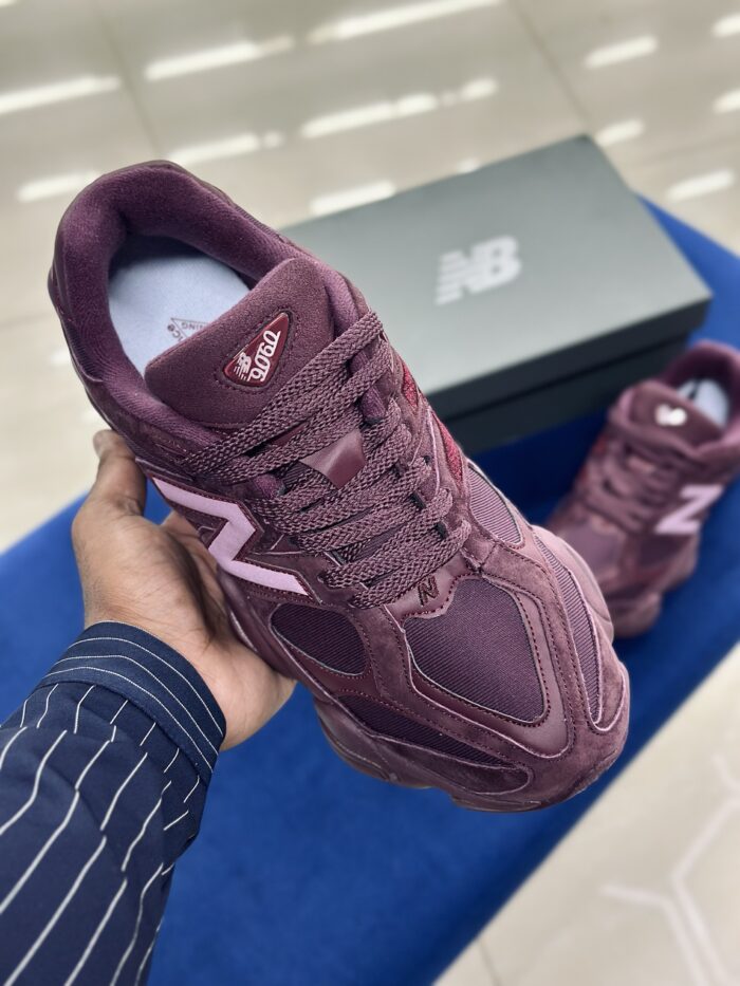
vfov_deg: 39.7
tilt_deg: -57.3
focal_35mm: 48
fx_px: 1368
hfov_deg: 30.3
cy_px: 493
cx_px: 370
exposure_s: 1/100
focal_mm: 6.86
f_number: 1.78
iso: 160
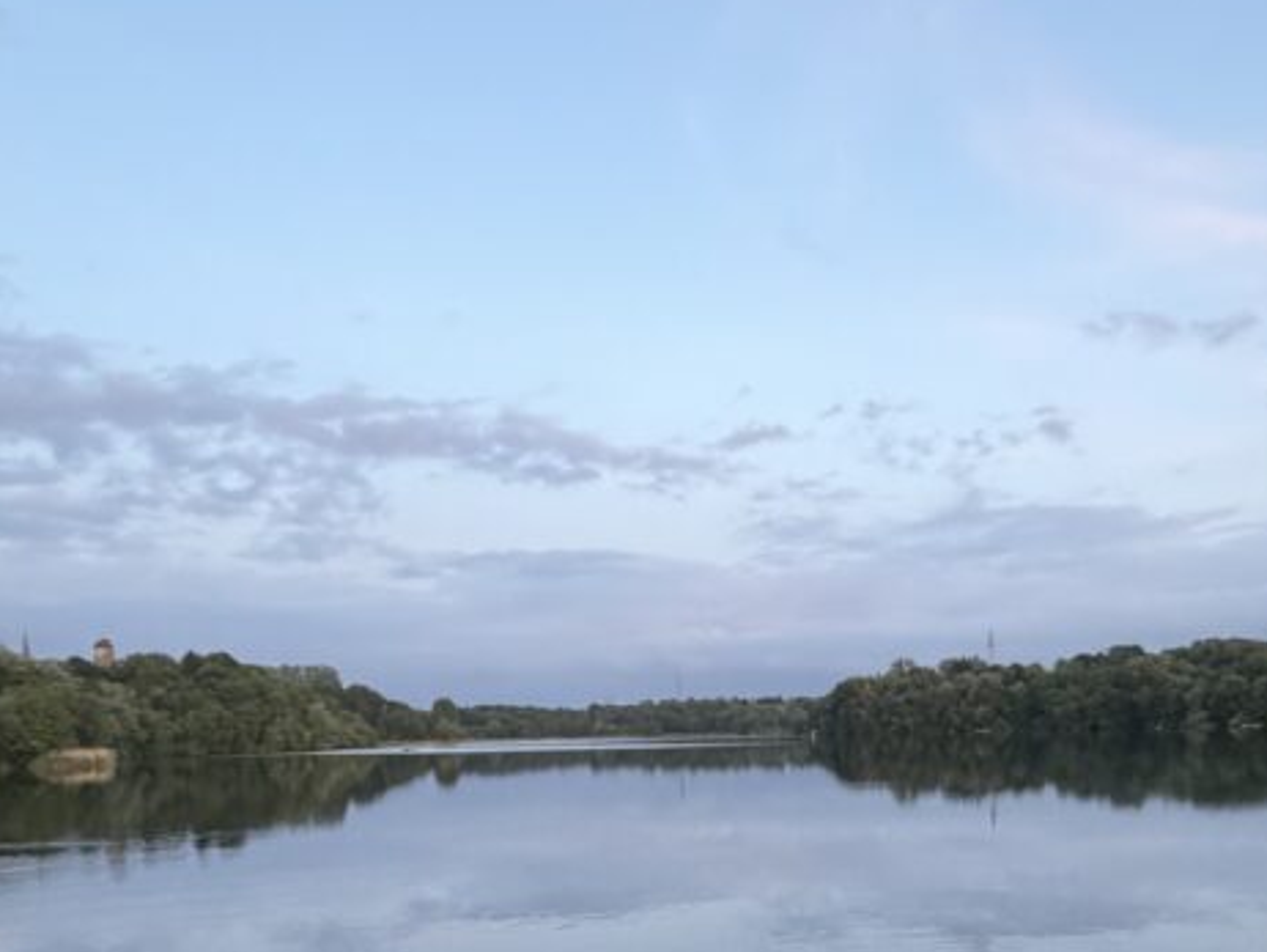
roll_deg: +1.8
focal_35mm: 31
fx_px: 1135
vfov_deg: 42.8
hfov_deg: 57.7
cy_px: 798
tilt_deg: -3.1
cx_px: 782
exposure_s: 1/121
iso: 250
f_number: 2.2
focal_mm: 2.22
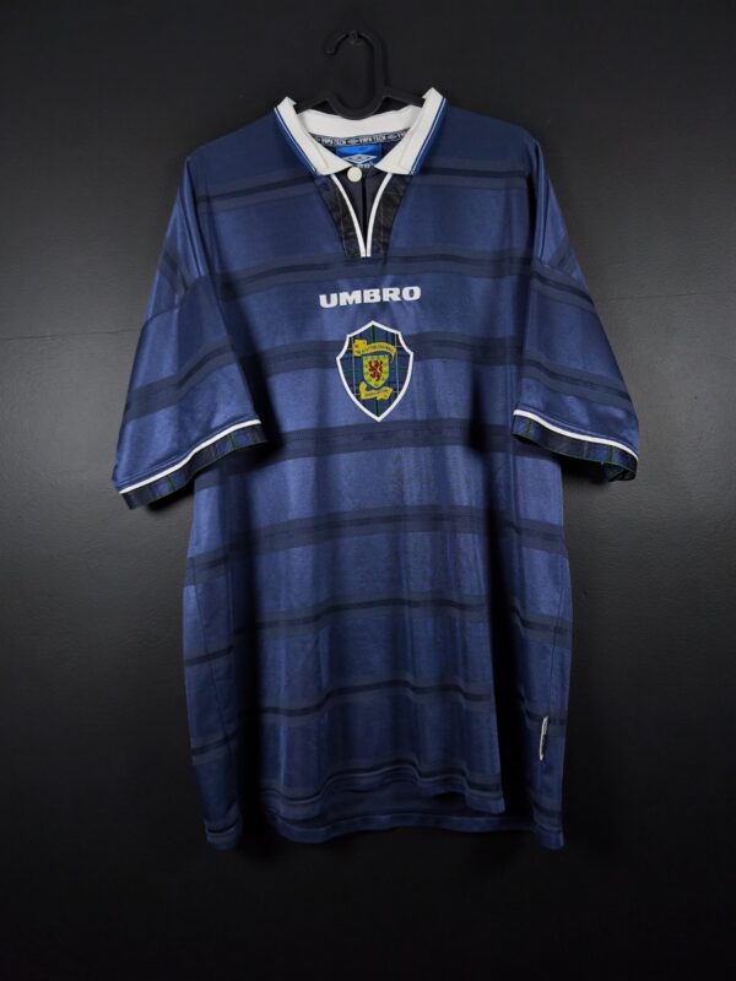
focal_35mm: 23
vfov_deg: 73.9
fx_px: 652
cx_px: 368
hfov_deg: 58.9
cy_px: 490
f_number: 1.6
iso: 400
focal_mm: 6.57
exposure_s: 1/200
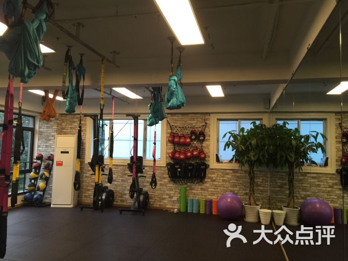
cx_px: 174
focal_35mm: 29
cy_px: 130
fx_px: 292
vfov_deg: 48.2
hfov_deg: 61.7
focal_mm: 4.15
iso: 64
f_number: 2.2
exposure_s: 1/17
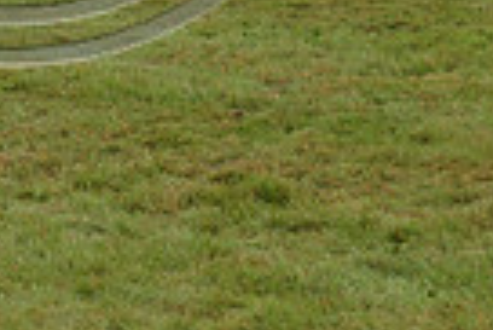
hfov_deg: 6.9
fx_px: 4085
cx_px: -33
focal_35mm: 298
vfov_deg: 4.5
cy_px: -357
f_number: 5.6
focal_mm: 70
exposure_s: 1/800
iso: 560
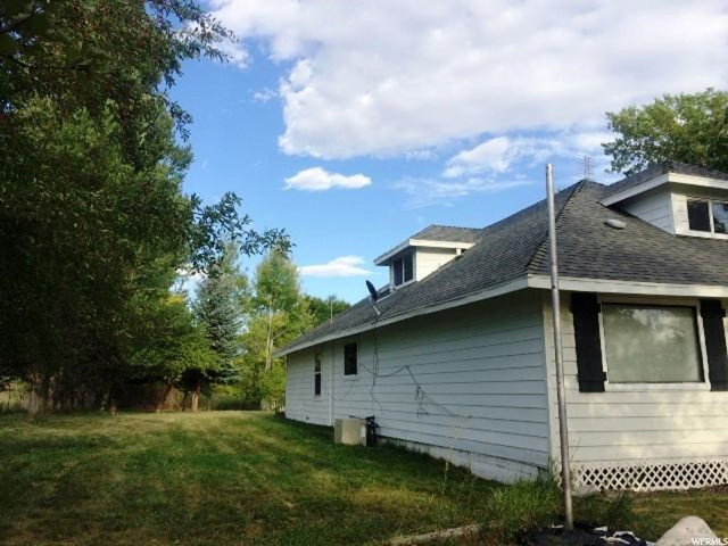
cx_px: 364
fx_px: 610
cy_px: 273
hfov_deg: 61.7
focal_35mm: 29
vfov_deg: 48.2
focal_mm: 4.15
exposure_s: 1/1080
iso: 32
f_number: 2.2
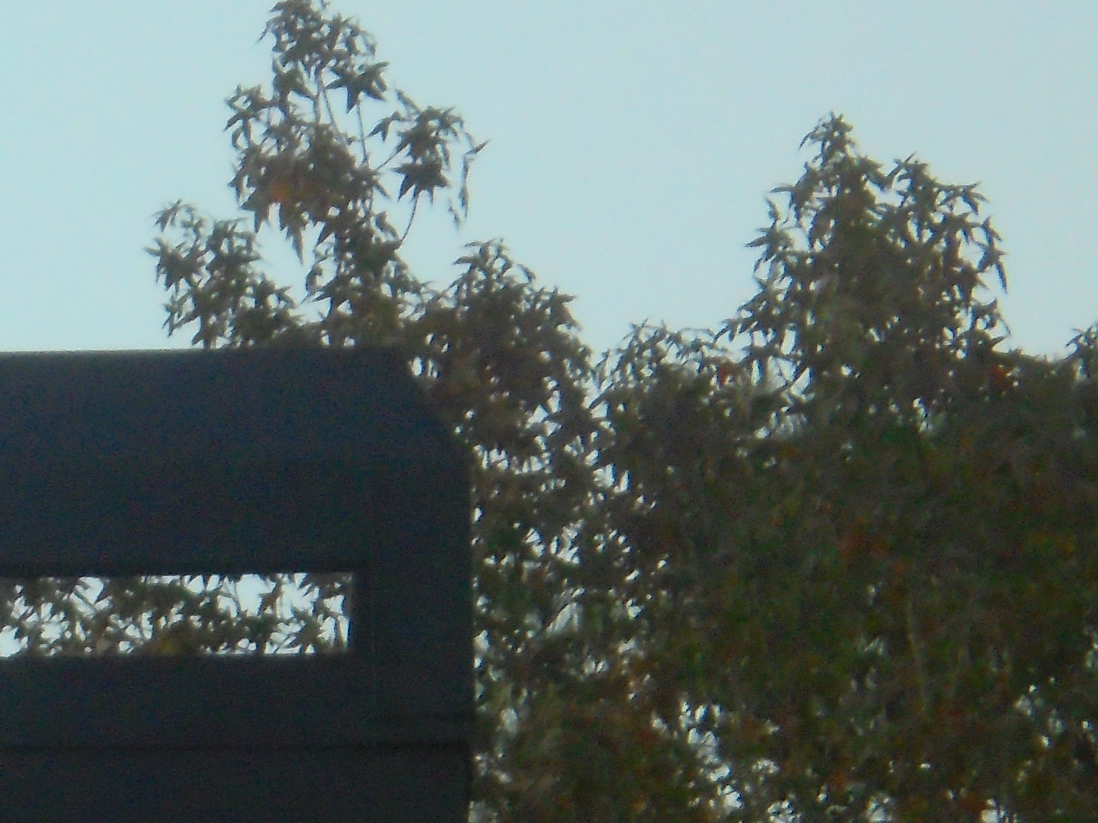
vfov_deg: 3.2
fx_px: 14750
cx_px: -517
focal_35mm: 465
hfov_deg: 4.2
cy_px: 755
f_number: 6.5
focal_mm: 27.6
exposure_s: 1/60
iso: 400
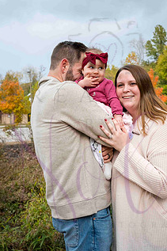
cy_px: 124
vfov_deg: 44.5
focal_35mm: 44
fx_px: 306
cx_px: 108
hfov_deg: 30.3
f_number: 5
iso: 400
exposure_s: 1/500
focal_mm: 31
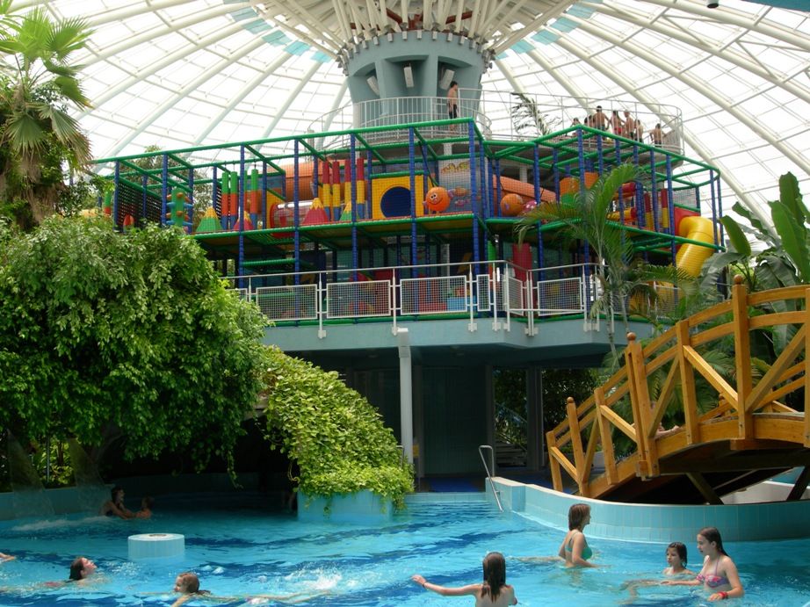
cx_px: 405
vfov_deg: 37.7
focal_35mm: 38
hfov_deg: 49.0
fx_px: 889
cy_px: 304
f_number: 4.8
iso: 50
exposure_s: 1/124
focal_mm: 7.8
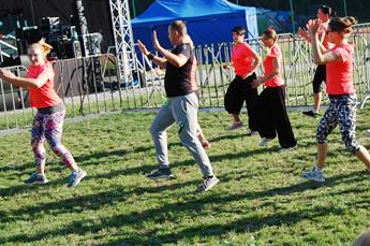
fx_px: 830
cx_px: 276
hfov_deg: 24.9
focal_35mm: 81
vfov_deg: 16.8
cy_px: 178
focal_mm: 31
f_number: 8
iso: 200
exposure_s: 1/250
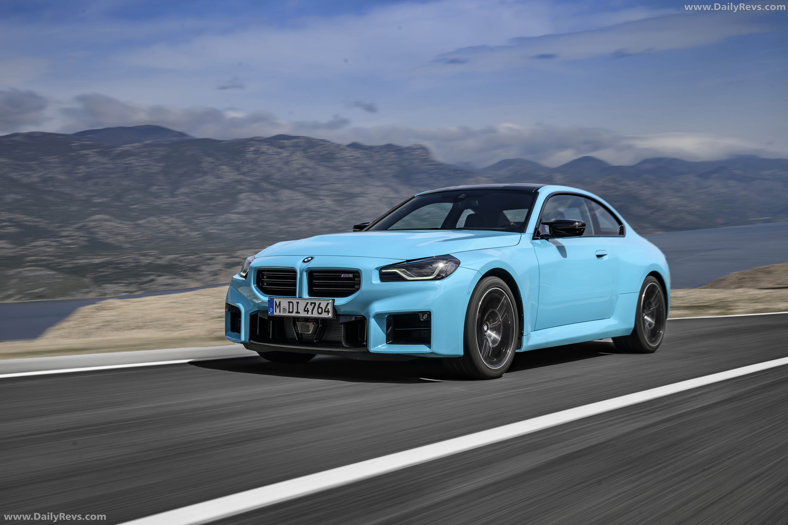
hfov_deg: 43.6
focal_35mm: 45
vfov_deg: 29.9
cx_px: 394
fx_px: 985
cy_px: 262
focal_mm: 45
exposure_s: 1/15
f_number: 13
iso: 32
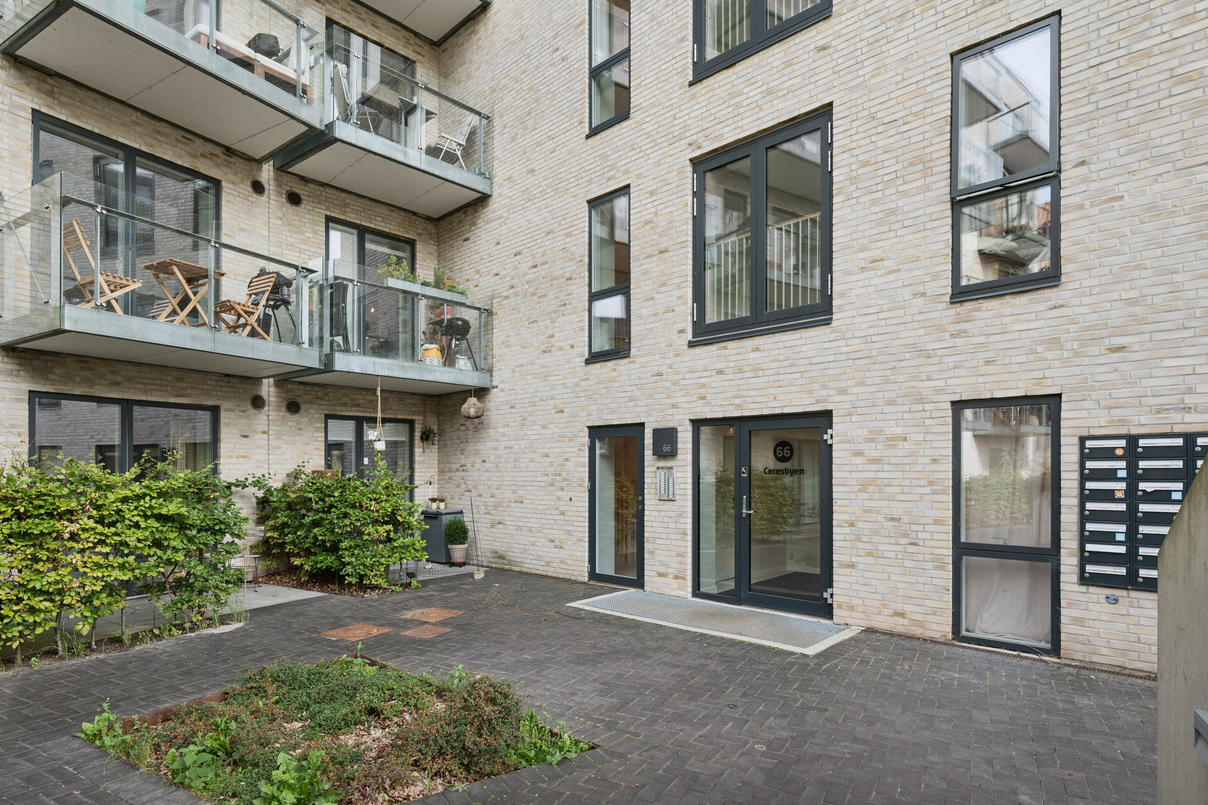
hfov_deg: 88.4
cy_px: 402
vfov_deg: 65.9
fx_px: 621
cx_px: 604
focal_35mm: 18
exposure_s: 1/400
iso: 640
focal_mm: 18.5
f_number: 6.3
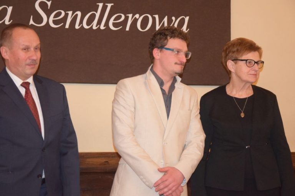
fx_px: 762
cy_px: 98
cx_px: 148
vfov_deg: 14.7
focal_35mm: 93
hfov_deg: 21.9
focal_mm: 62
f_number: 5.3
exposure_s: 1/60
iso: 3200
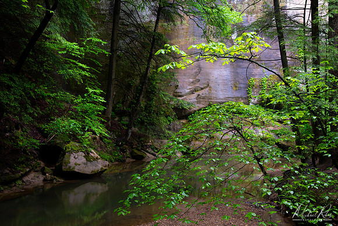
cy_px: 113
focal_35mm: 50
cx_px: 169
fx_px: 470
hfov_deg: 39.6
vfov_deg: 27.0
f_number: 11
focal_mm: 50
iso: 100
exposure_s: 1/1.25
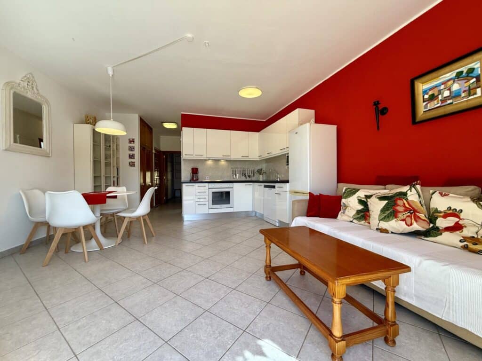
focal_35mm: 14
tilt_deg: +1.0
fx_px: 195
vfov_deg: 85.7
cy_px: 180
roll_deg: +0.9
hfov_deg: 102.1
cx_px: 241
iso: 50
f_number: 2.2
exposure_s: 1/148
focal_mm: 2.22
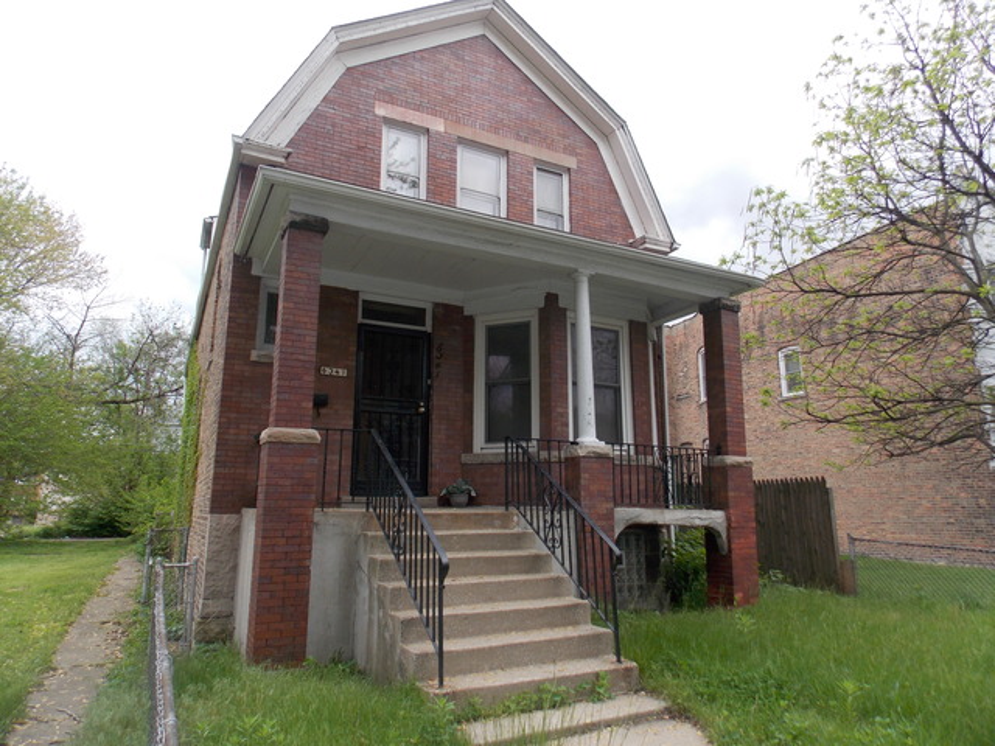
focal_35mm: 23
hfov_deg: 73.9
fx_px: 661
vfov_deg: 58.9
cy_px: 373
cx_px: 498
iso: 80
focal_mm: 4
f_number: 3.1
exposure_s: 1/320
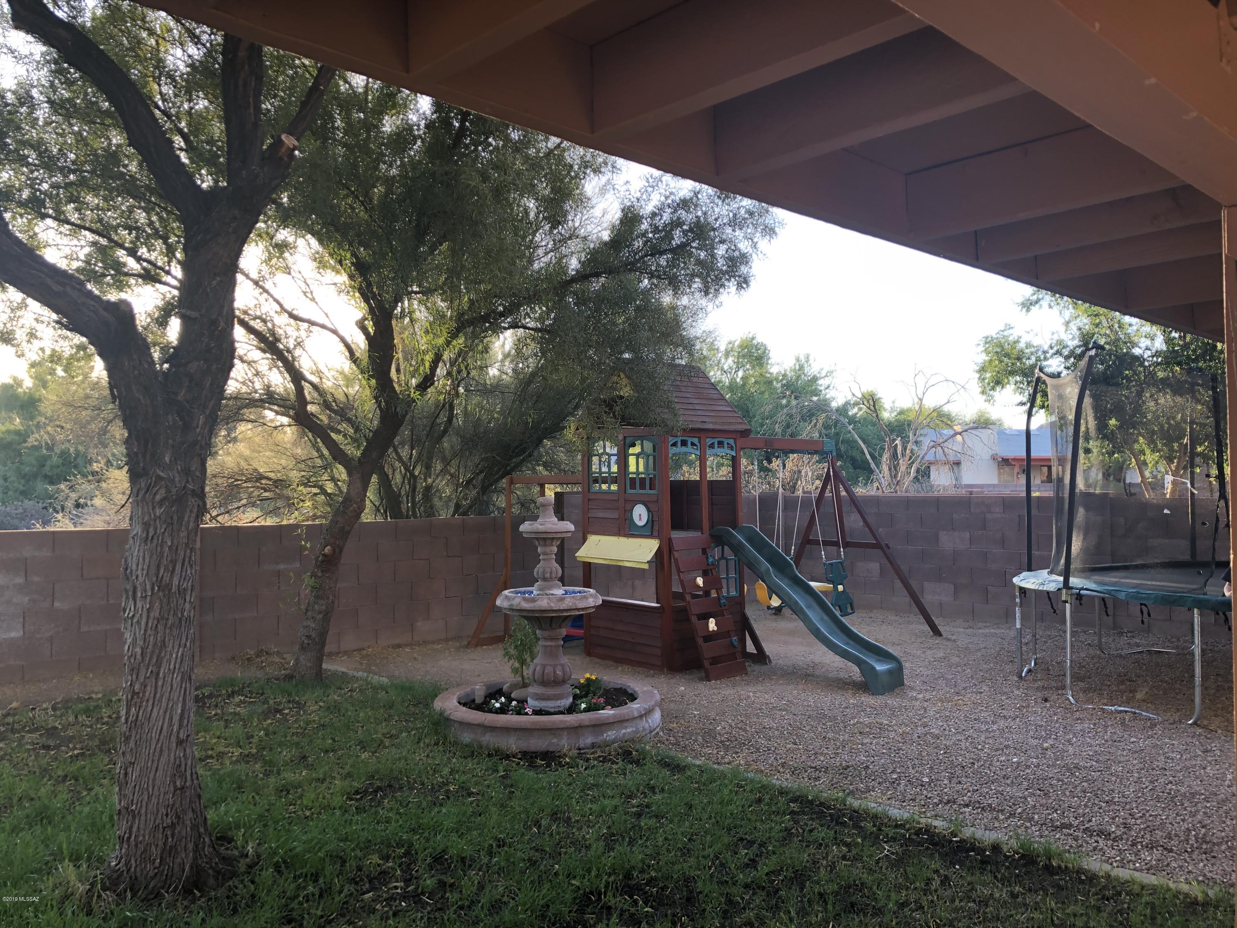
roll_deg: +0.4
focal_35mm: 28
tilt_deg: +1.3
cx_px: 618
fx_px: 1001
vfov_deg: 49.7
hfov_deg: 63.4
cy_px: 464
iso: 25
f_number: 1.8
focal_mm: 4
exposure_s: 1/120
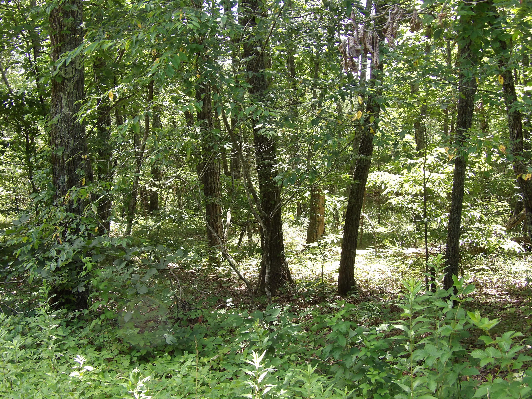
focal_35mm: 53
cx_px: 266
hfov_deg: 36.2
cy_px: 200
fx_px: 815
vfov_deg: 27.5
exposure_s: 1/68
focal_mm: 9.5
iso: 100
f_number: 3.9
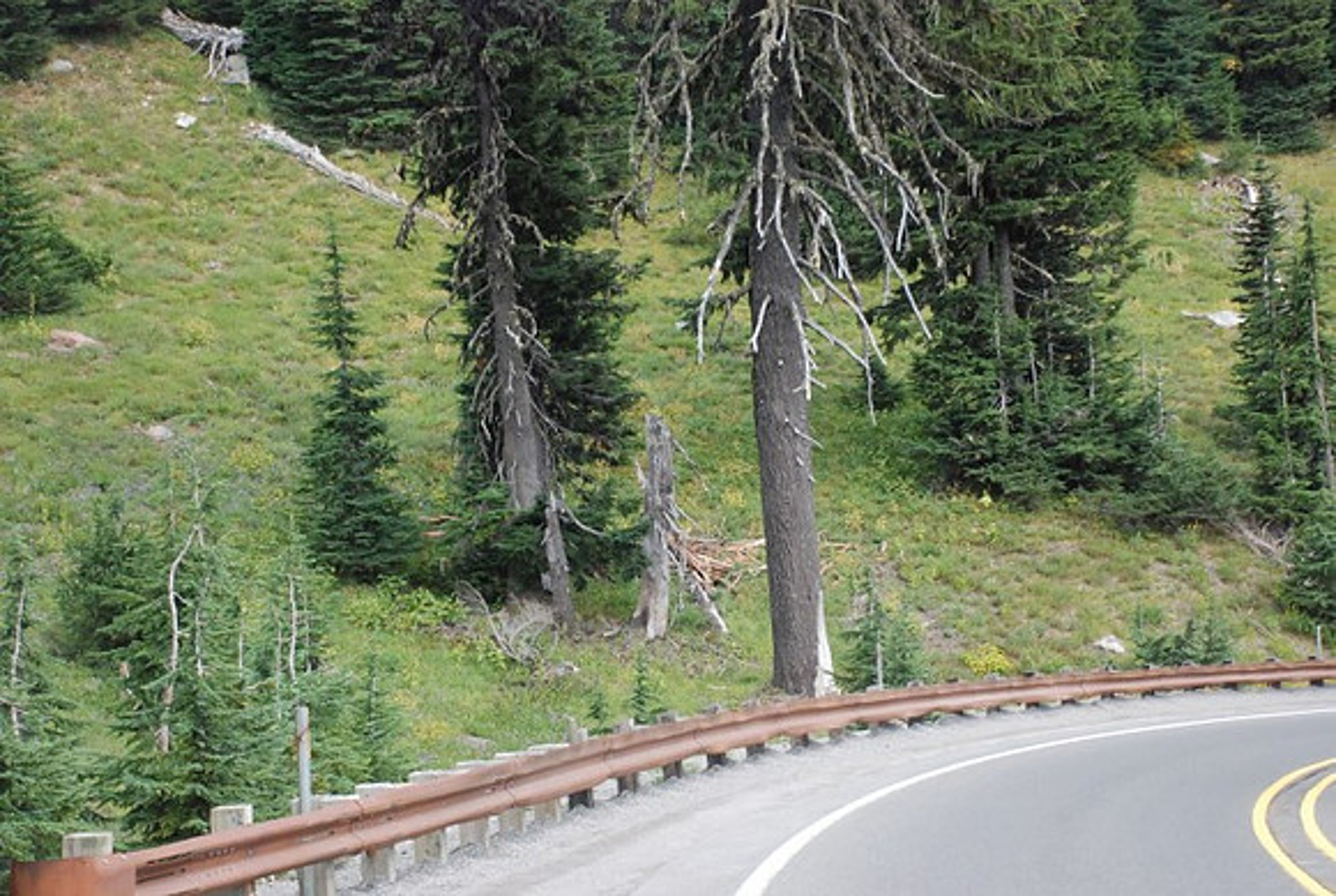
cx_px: 668
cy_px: 448
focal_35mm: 72
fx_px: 2677
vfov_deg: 19.0
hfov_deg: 28.0
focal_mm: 48
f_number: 4.8
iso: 1600
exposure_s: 1/2000
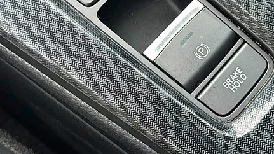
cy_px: -2
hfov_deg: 25.0
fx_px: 617
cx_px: 146
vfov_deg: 14.0
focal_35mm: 85
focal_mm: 6.86
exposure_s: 1/100
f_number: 1.78
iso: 64
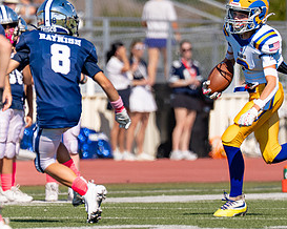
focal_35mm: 745
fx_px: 6324
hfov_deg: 2.6
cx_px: 153
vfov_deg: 2.1
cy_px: 102
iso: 100
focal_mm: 200
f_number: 2.8
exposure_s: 1/2500
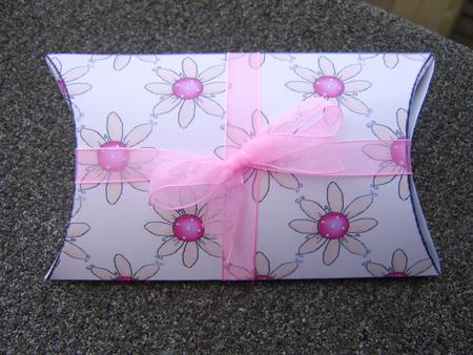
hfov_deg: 58.3
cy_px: 178
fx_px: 424
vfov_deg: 45.5
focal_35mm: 31
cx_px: 236
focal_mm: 8.13
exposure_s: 1/210
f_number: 2.7
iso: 71
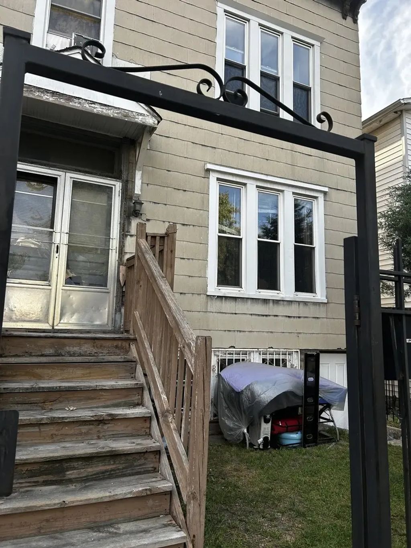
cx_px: 206
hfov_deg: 53.1
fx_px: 412
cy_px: 274
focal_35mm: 26
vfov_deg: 67.3
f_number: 1.5
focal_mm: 5.7
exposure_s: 1/709
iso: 50
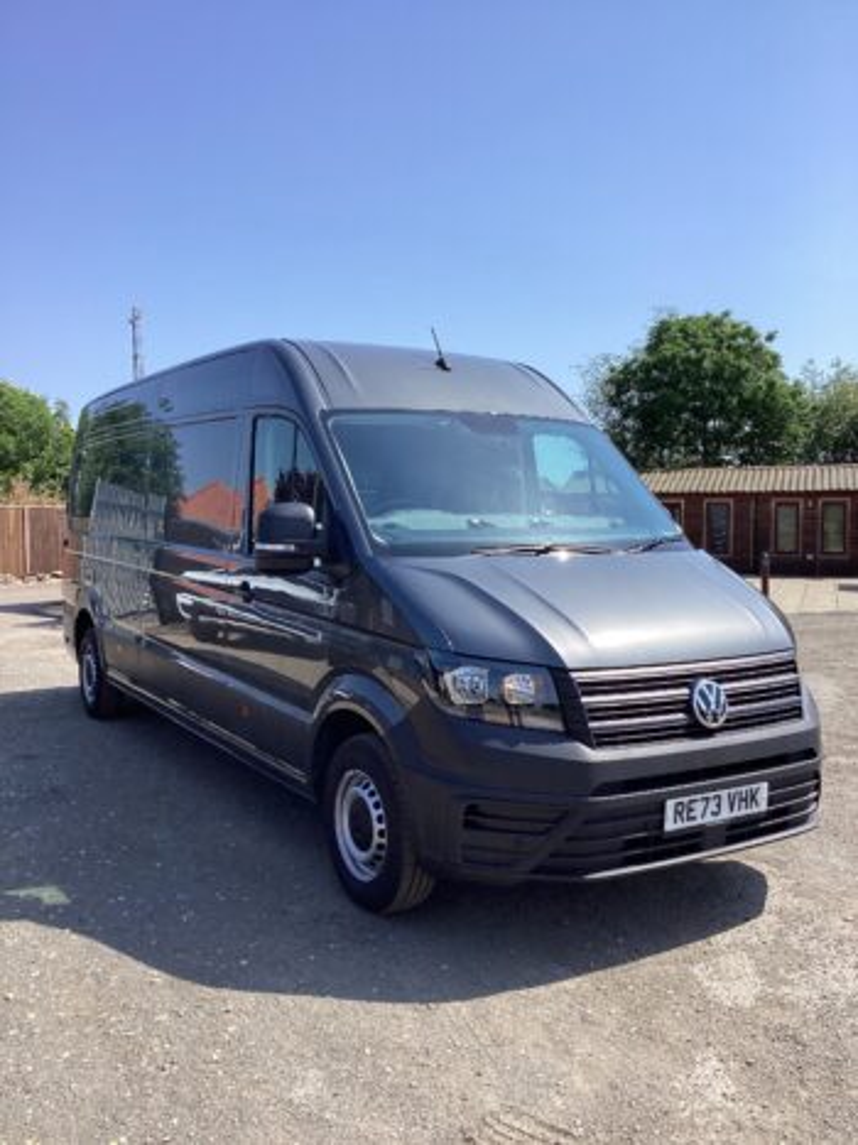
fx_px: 1025
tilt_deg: -3.6
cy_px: 572
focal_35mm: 31
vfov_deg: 58.4
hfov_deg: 45.4
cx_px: 429
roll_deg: -0.6
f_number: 2.4
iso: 25
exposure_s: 1/1199
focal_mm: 3.3
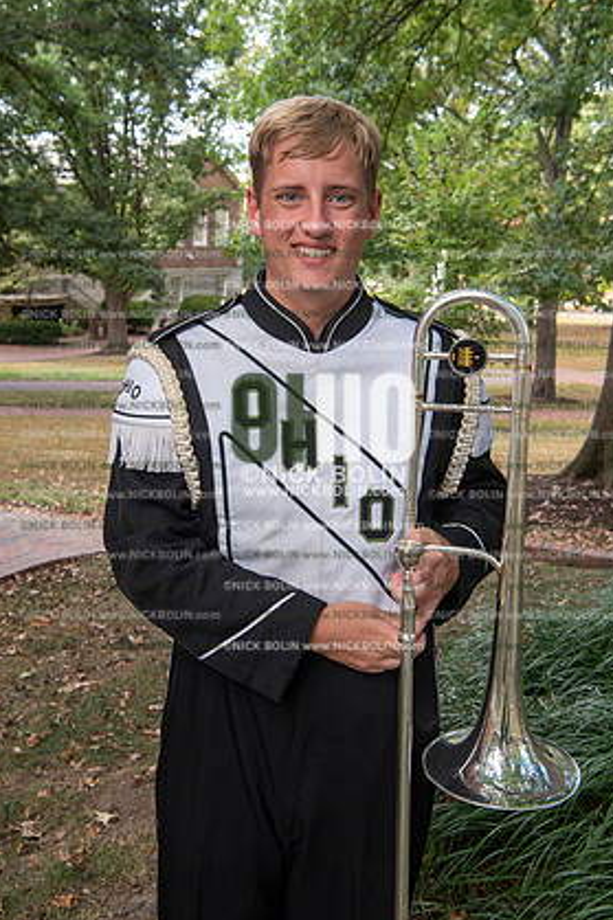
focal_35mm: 43
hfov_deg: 31.2
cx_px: 323
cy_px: 435
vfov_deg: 45.4
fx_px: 1099
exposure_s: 1/100
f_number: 8
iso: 500
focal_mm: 40
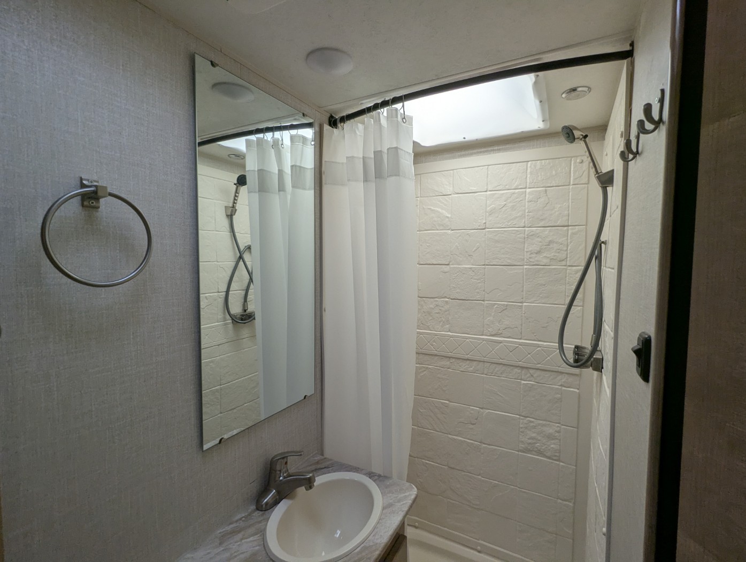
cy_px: 281
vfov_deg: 78.2
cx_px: 373
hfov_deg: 94.4
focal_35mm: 16
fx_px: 345
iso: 56
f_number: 2.2
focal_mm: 2.35
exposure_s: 1/266
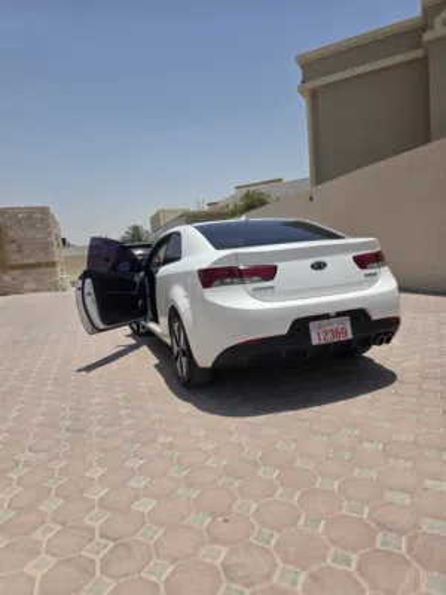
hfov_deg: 58.9
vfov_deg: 73.9
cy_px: 298
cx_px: 223
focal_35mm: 23
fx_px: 395
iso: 50
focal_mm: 6.3
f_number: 1.7
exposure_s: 1/7944
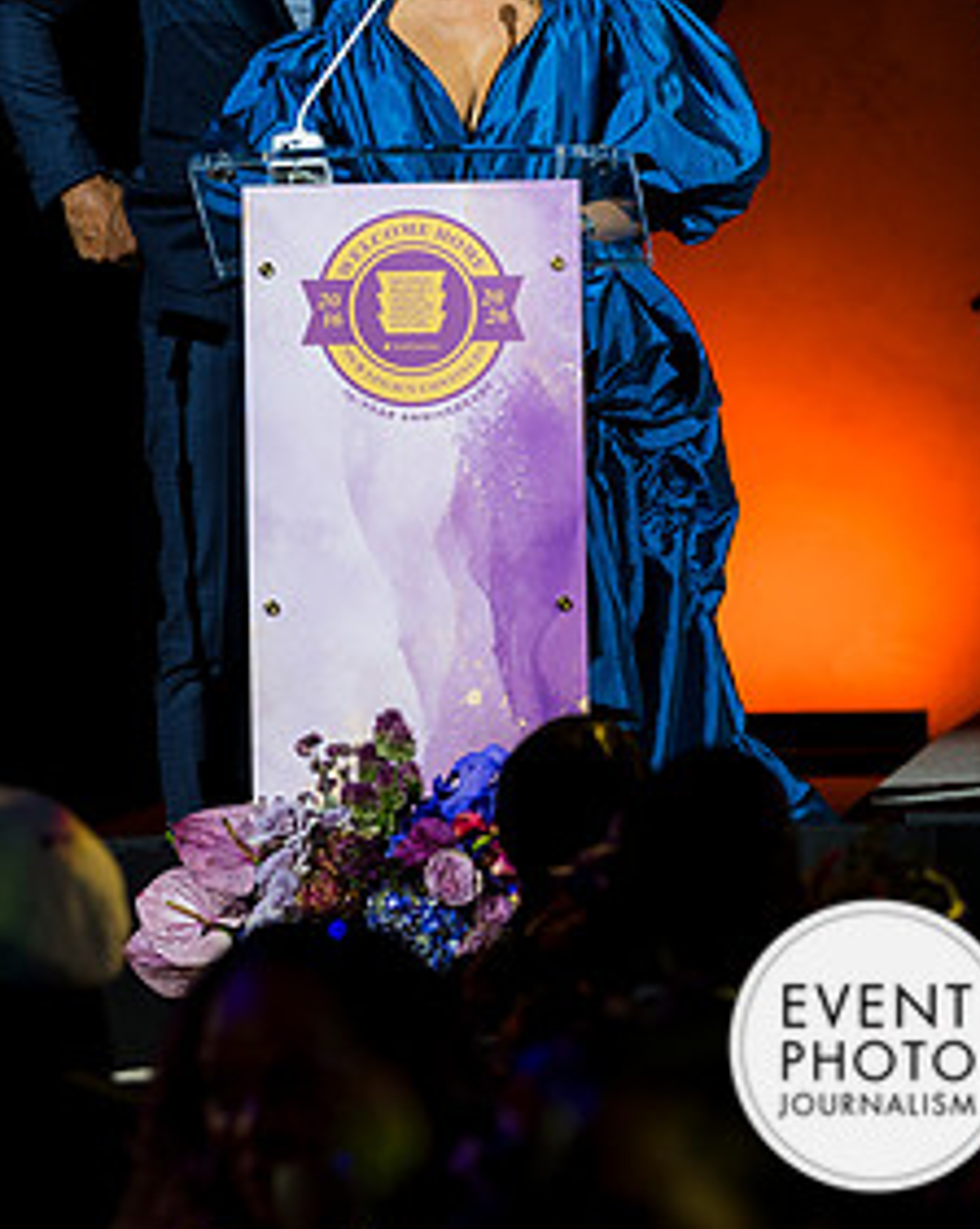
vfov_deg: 6.6
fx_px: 10719
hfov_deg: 5.2
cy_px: 346
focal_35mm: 295
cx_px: 508
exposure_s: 1/50
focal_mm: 131
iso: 125
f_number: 3.5
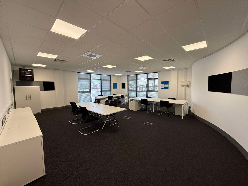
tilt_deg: -3.6
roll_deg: +0.5
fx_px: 100
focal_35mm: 14
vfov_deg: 85.7
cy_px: 93
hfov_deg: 102.1
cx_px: 124
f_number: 2.2
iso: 80
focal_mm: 2.22
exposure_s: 1/99
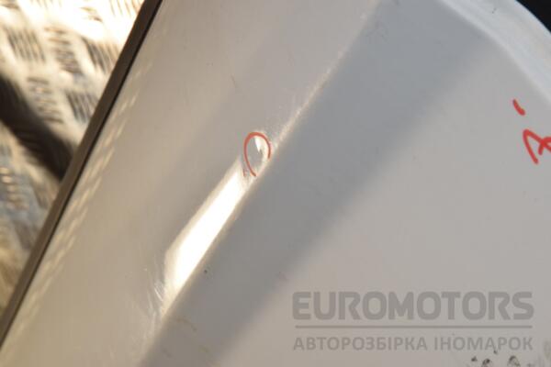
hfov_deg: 13.0
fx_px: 2410
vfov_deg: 8.7
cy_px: 184
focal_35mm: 158
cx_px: 276
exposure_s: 1/200
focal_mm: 105
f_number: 18
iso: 800
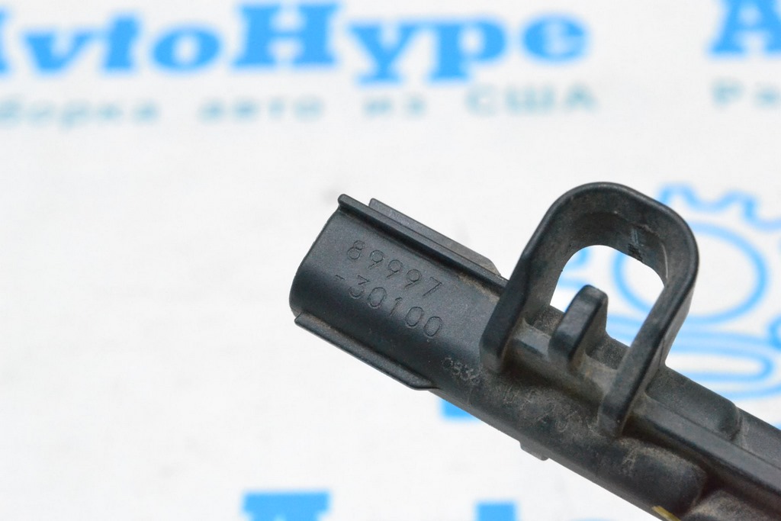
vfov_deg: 16.6
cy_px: 260
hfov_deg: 24.6
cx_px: 390
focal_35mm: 82
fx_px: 1790
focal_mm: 55
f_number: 13
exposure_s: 1/100
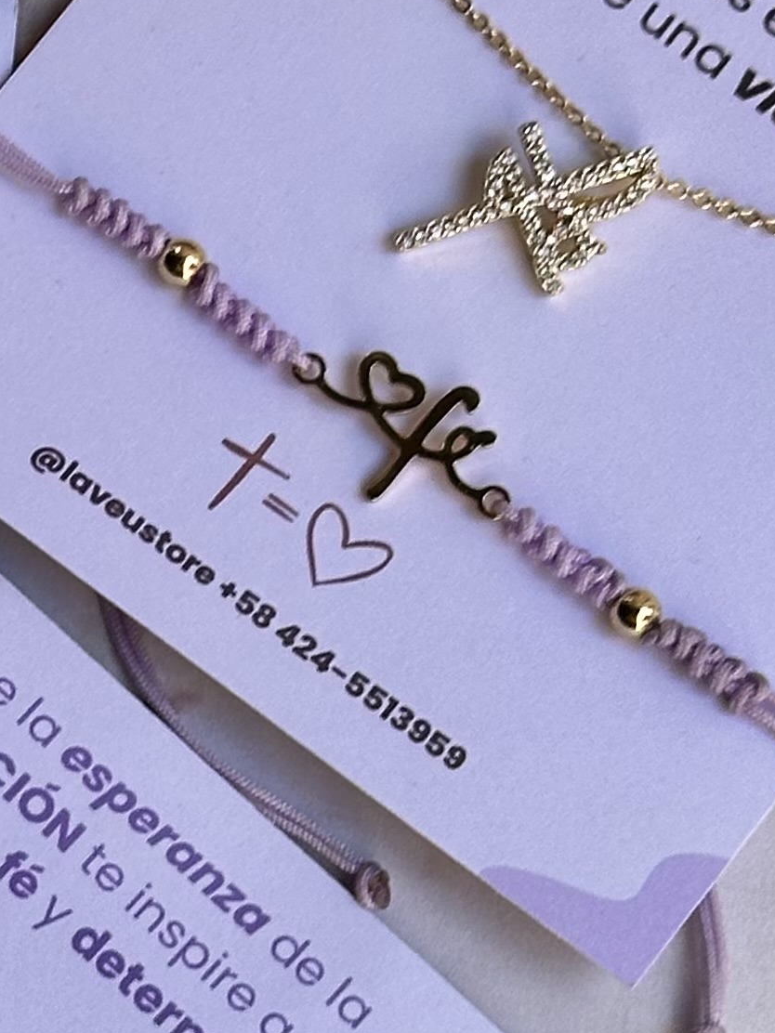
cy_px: 449
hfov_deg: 8.3
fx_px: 5194
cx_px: -440
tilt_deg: -73.6
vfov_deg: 11.4
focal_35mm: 174
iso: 64
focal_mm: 6.86
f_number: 1.78
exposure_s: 1/830
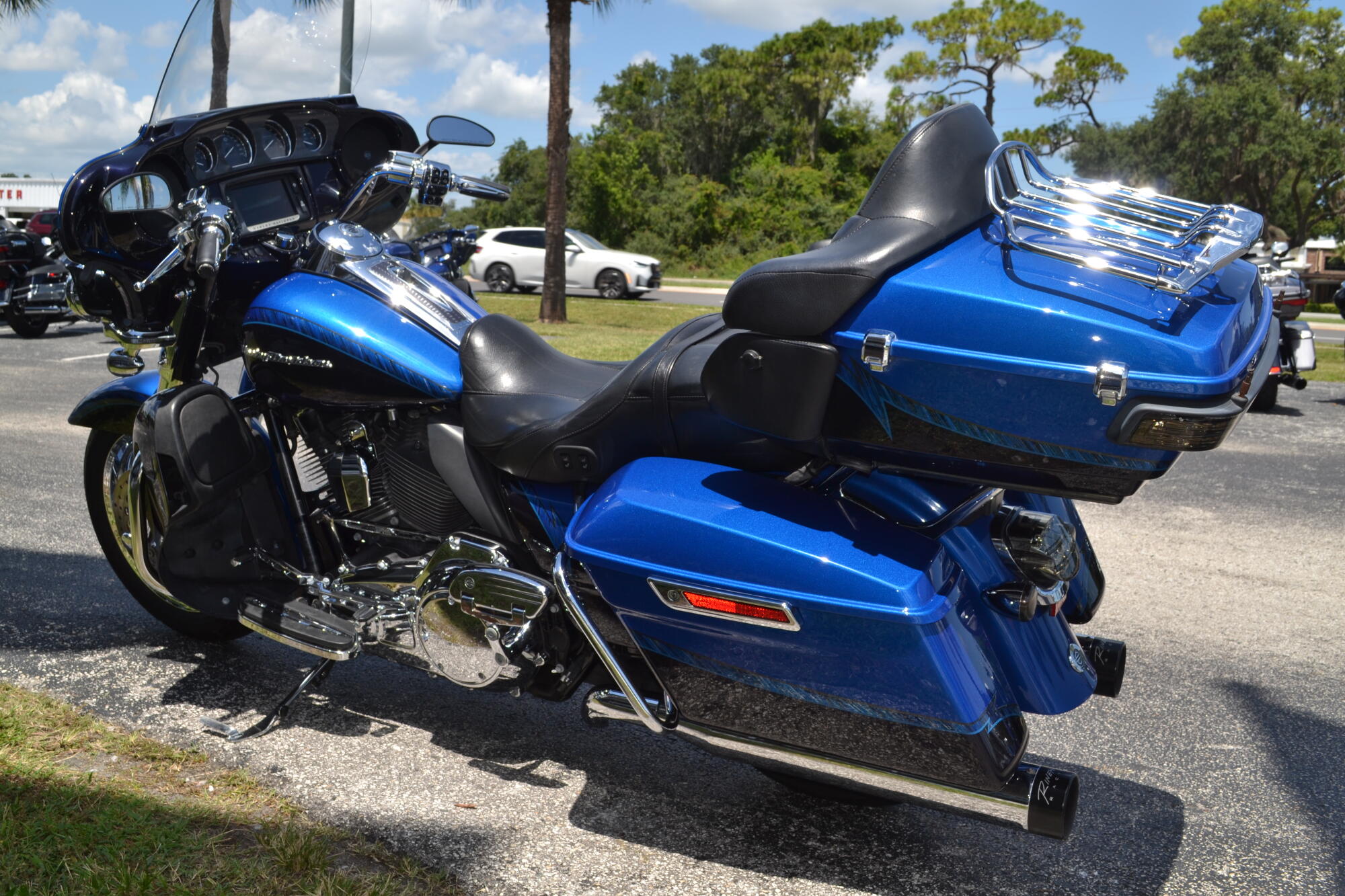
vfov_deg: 36.9
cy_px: 448
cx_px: 672
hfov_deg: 53.1
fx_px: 1345
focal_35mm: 36
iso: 100
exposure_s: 1/200
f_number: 9
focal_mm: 24
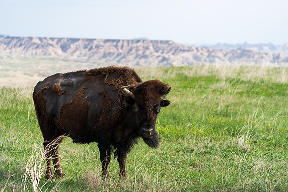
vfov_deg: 9.6
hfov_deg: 14.3
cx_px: 144
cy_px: 96
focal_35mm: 143
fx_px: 1144
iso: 400
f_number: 5
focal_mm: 143
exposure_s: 1/1000
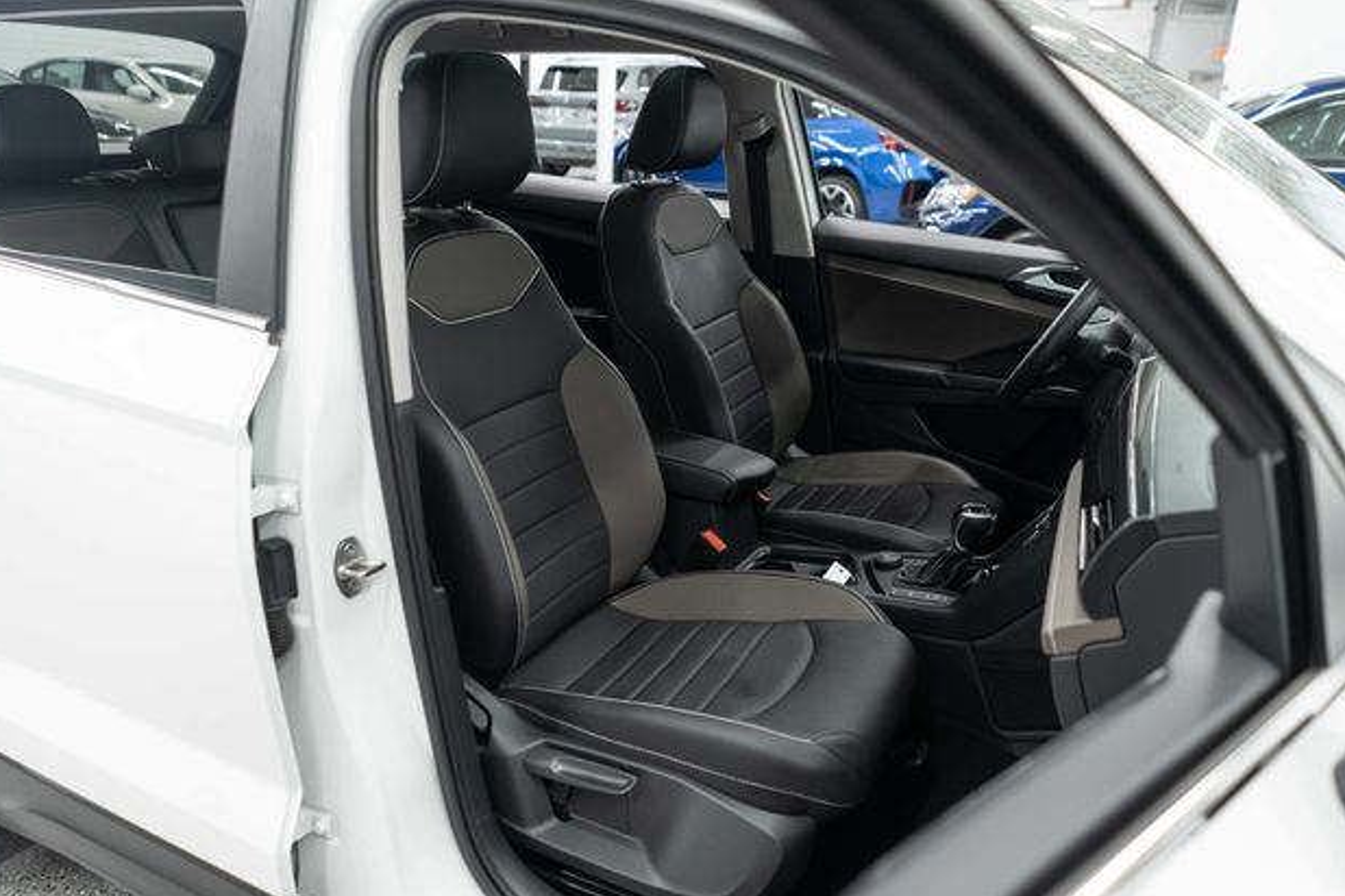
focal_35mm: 29
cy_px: 462
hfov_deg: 63.7
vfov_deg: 45.0
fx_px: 1083
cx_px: 668
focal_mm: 28
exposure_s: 1/40
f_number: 3.2
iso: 500
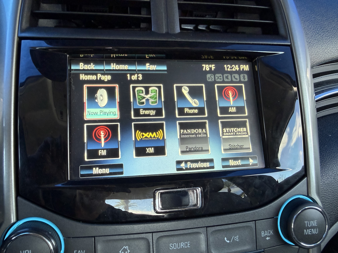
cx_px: 169
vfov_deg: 56.8
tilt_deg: -27.2
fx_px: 234
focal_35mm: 24
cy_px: 126
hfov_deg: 71.6
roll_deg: -3.7
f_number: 2.2
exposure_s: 1/97
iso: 320
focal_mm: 2.22
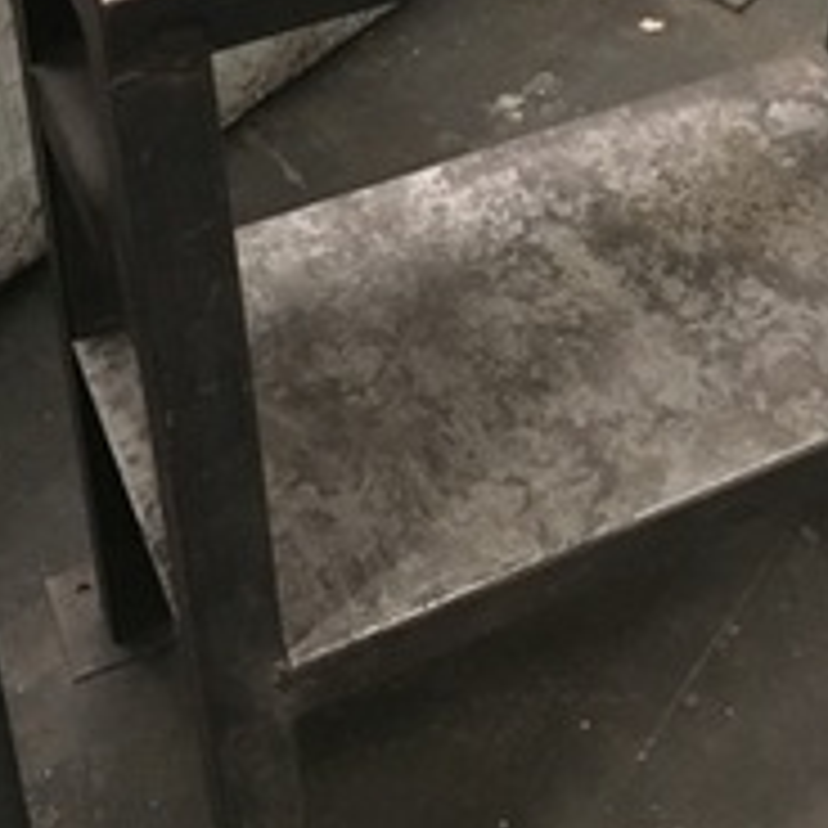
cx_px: 544
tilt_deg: -33.6
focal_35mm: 67
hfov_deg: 25.6
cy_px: -135
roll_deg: -2.2
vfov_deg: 23.7
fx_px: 1813
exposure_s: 1/17
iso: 500
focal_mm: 4.15
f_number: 2.2
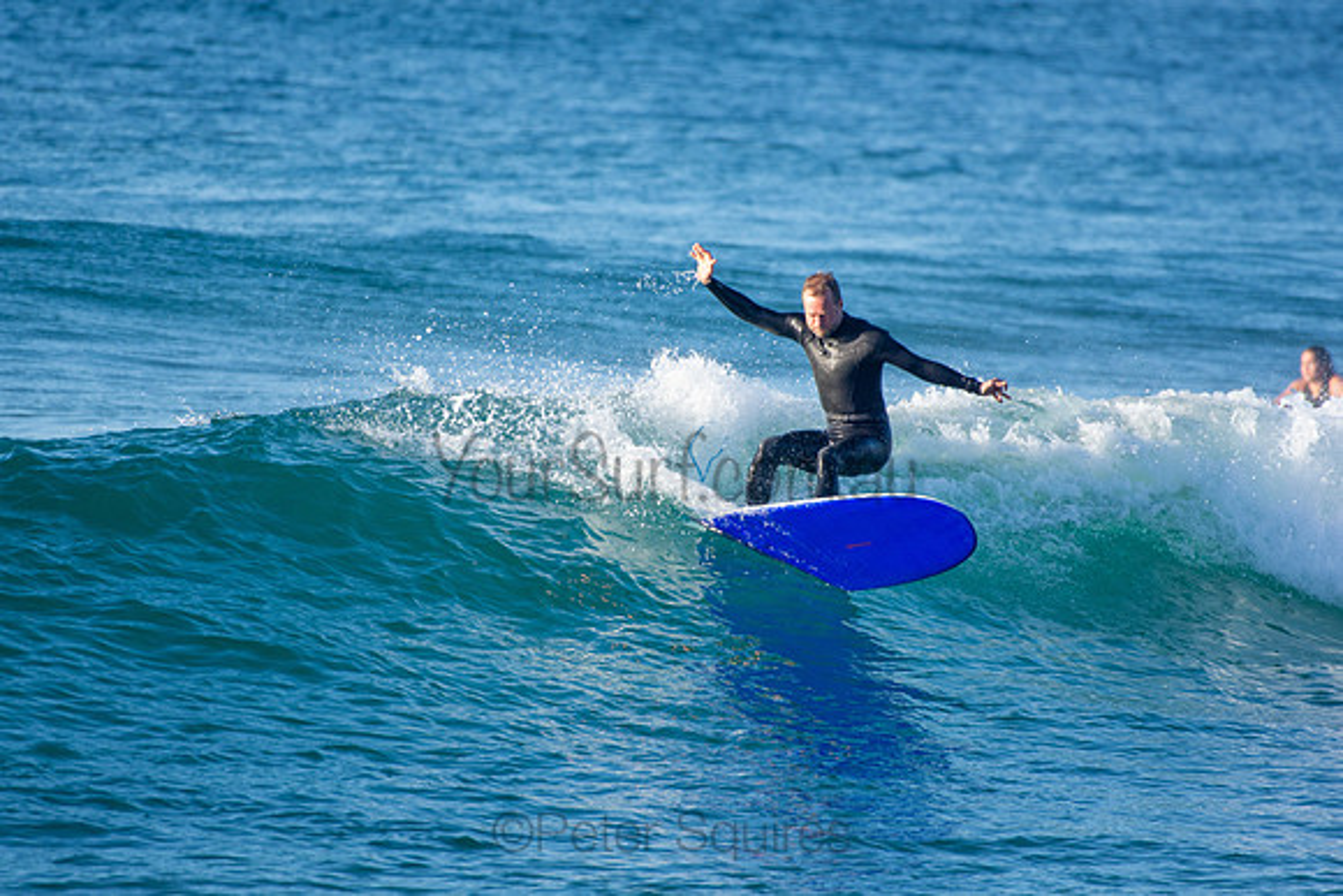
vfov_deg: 1.8
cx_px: 672
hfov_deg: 2.7
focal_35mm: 750
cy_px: 448
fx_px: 27984
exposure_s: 1/1000
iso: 320
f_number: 5.6
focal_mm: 500
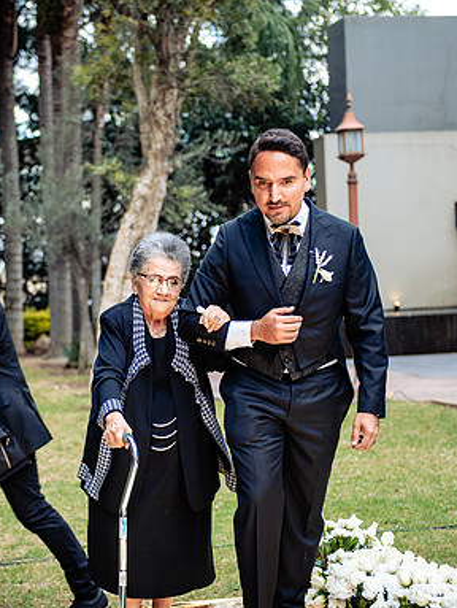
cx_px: 168
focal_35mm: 80
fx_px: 1406
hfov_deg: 18.4
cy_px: 306
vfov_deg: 24.4
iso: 320
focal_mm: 55
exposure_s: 1/160
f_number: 2.8
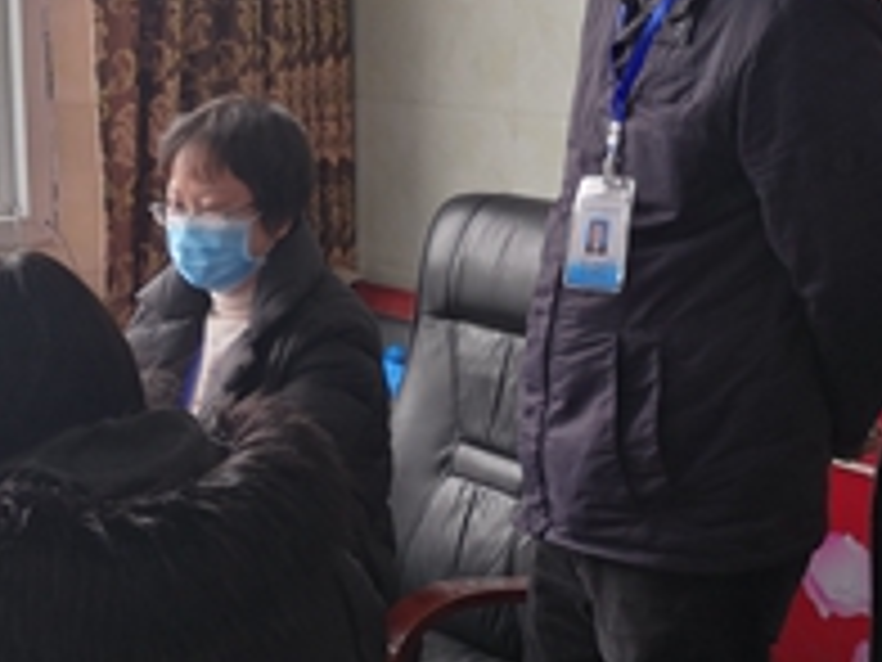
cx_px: 392
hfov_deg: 22.2
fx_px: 2242
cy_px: 374
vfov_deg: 16.8
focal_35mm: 88
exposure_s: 1/100
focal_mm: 3.95
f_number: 1.8
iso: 64
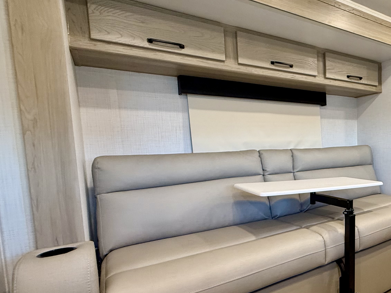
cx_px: 343
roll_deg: +1.6
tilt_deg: -4.4
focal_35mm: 25
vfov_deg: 54.7
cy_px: 166
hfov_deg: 60.2
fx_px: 282
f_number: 2.2
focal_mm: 2.22
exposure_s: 1/80
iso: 320
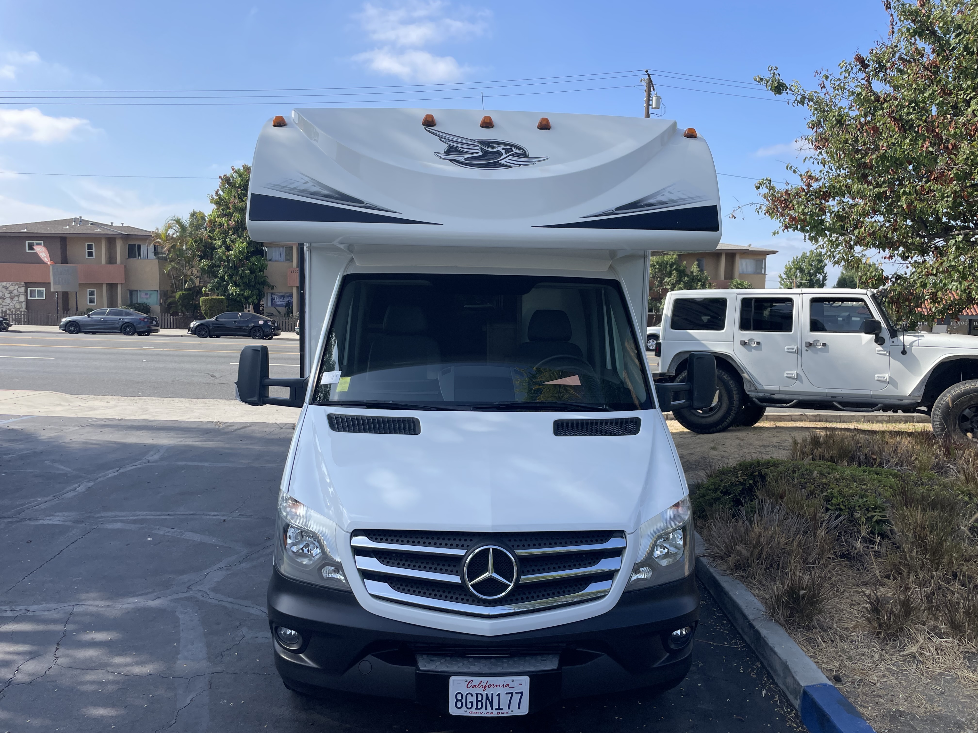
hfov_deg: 67.3
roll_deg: -0.9
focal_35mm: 26
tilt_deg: -4.2
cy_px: 366
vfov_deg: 53.1
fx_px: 735
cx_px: 489
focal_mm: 4.2
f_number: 1.6
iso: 32
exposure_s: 1/2092
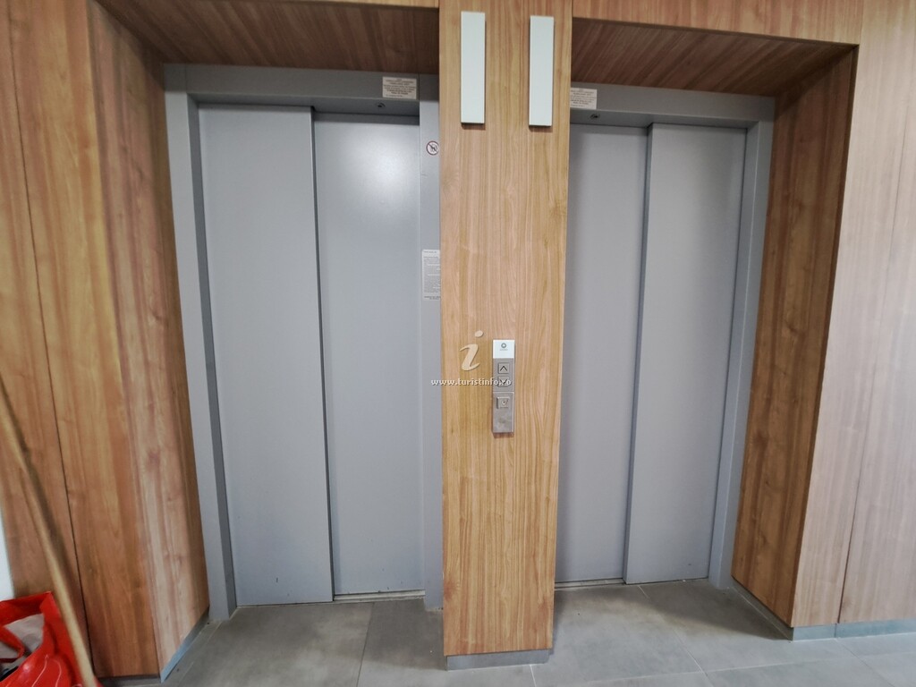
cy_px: 344
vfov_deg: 89.9
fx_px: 344
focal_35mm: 13
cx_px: 458
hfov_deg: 106.2
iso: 250
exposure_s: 1/25
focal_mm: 1.74
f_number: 2.2
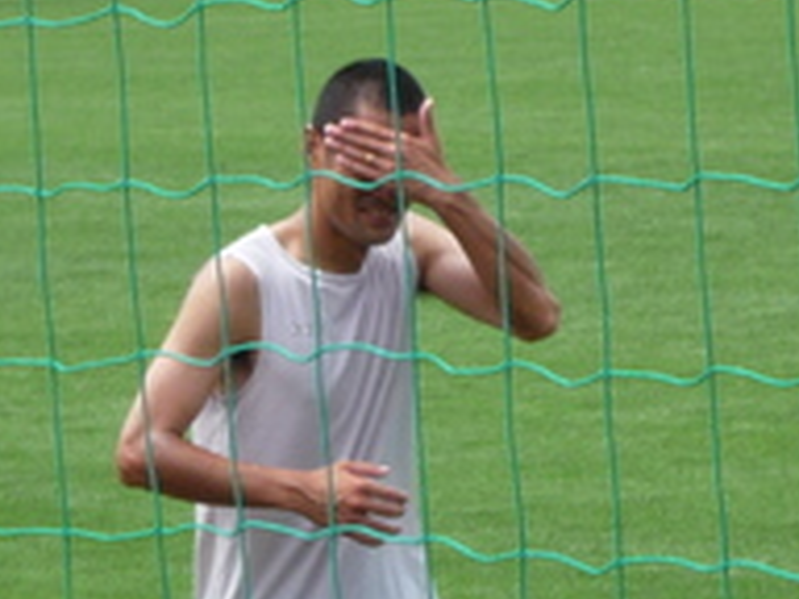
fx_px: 9071
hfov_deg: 5.0
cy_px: 297
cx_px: 437
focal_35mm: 393
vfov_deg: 3.8
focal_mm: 17.6
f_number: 5.6
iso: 100
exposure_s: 1/250
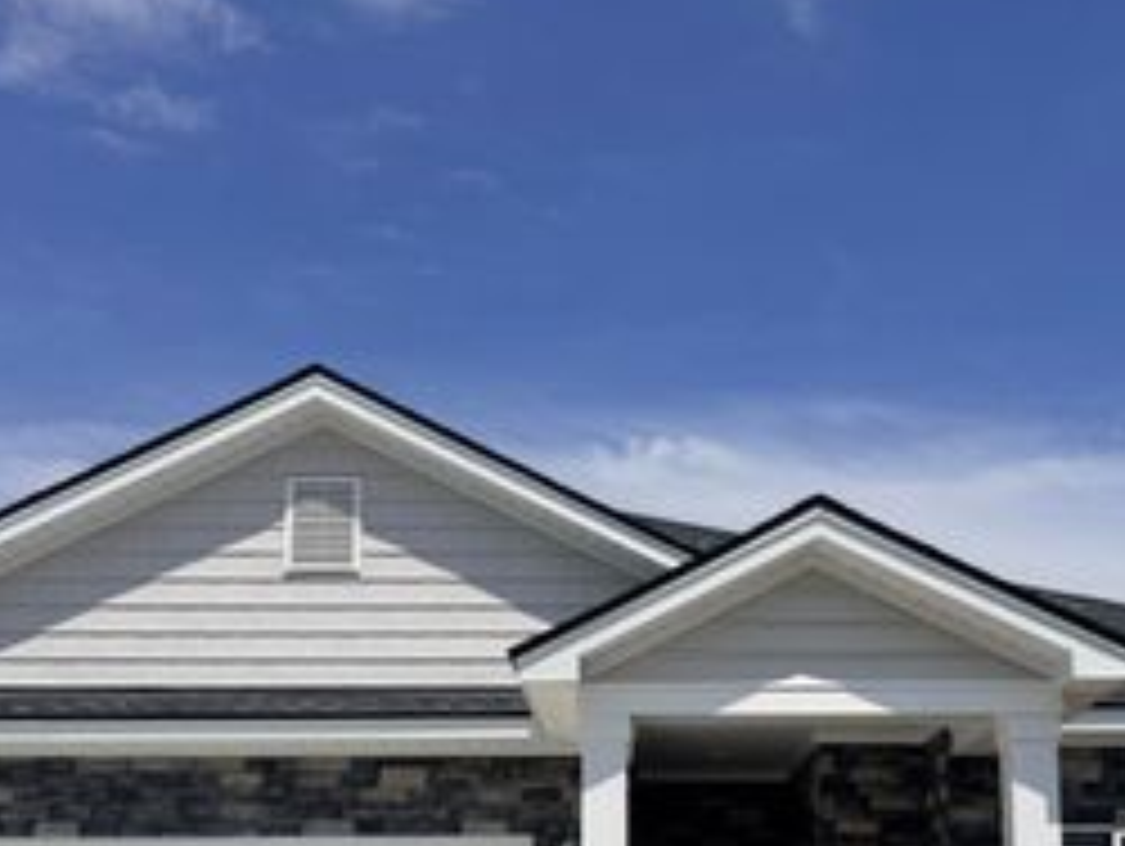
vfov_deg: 29.4
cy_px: 722
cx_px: 603
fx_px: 1561
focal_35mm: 48
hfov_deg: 39.6
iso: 80
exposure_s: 1/11905
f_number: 1.78
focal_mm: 6.76
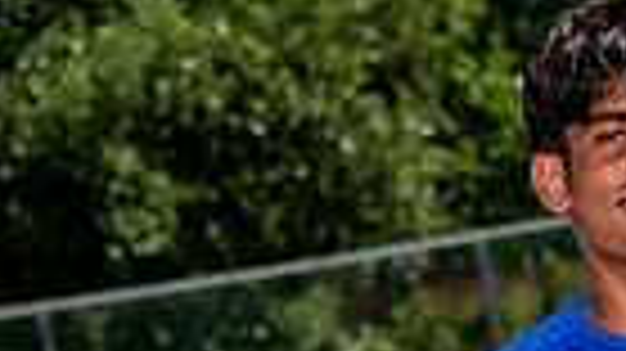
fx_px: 3086
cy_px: 968
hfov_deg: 11.5
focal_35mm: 186
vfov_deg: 6.1
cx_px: 635
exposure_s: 1/1600
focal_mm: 55
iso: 100
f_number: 4
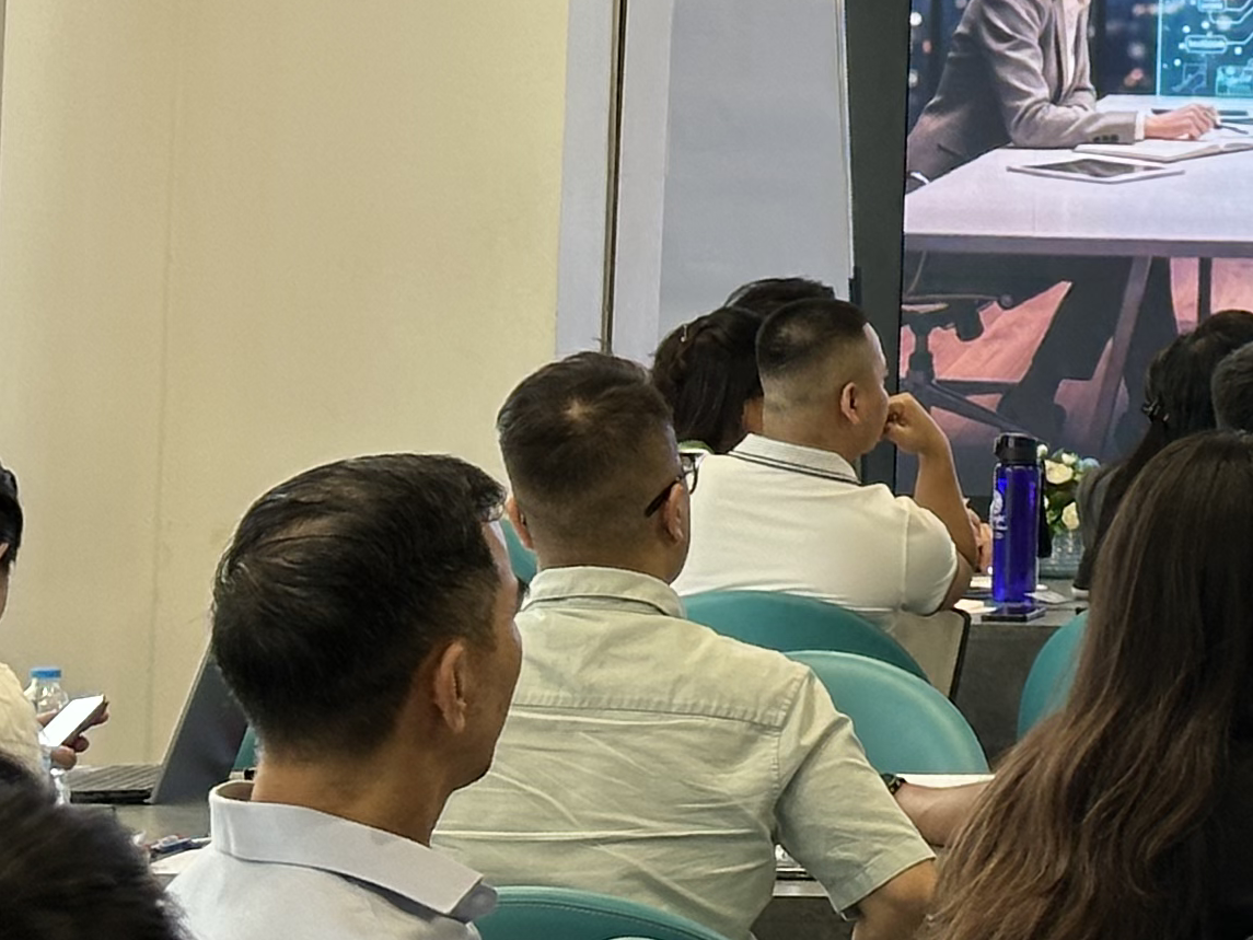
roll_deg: -0.4
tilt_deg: +3.0
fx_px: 6118
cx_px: 1871
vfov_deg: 8.7
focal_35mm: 169
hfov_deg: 11.2
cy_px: -163
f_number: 1.78
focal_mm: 6.86
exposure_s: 1/120
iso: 50
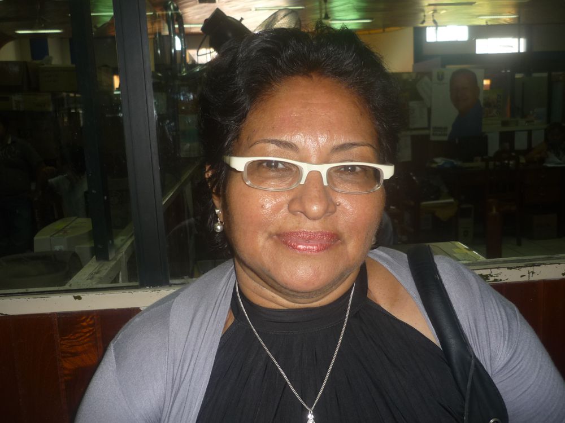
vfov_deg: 42.9
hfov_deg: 55.4
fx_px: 539
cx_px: 282
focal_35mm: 33
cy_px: 212
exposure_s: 1/30
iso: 100
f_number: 2.8
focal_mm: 5.5
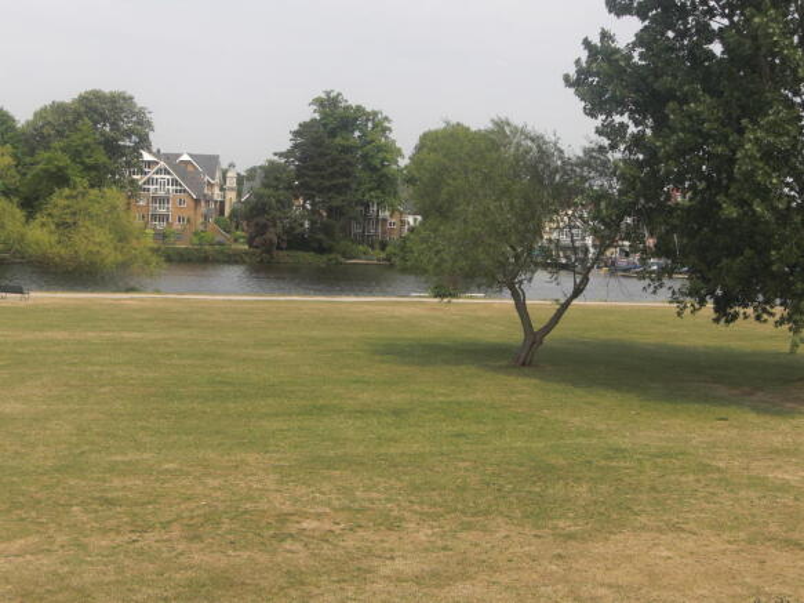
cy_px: 302
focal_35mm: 55
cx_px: 402
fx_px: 1277
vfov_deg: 26.6
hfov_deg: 34.9
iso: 50
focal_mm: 9.8
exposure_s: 1/500
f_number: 3.6
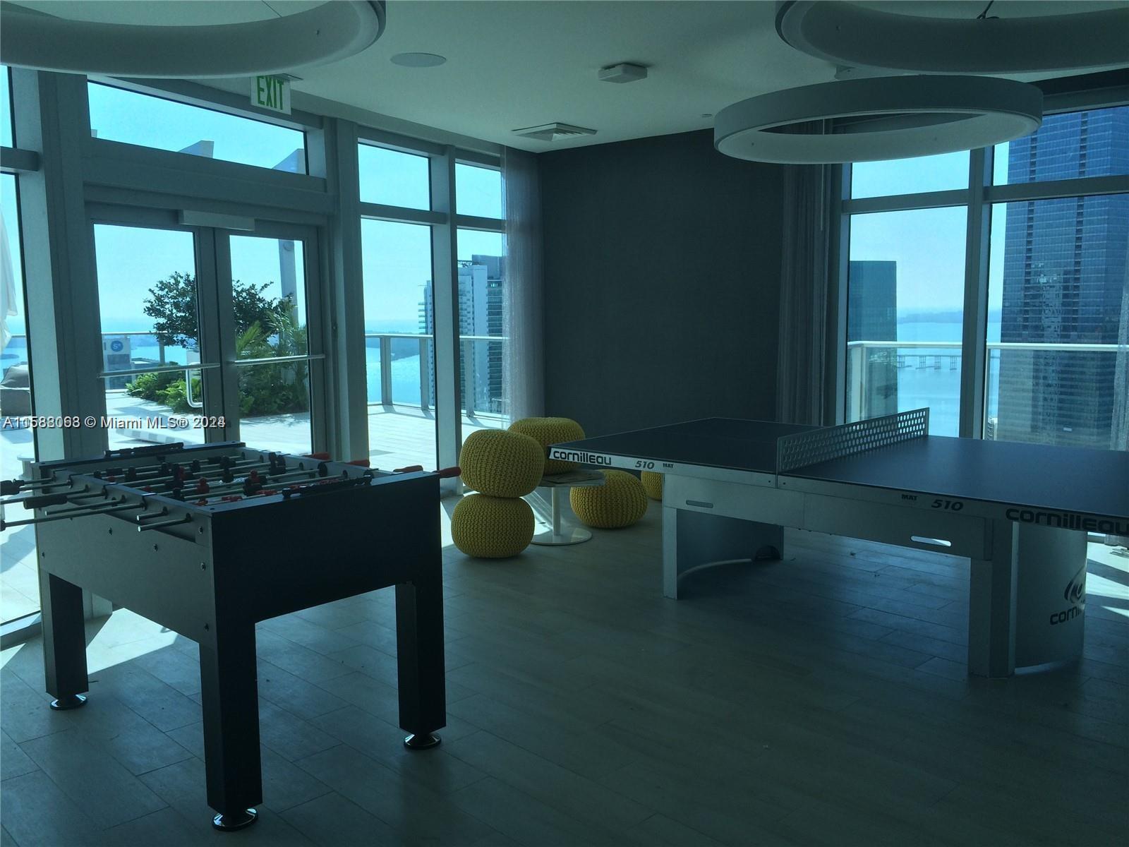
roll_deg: -0.1
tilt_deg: -8.4
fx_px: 946
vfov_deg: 48.2
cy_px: 424
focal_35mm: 29
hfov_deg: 61.7
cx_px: 564
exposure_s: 1/1140
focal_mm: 4.15
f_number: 2.2
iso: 32
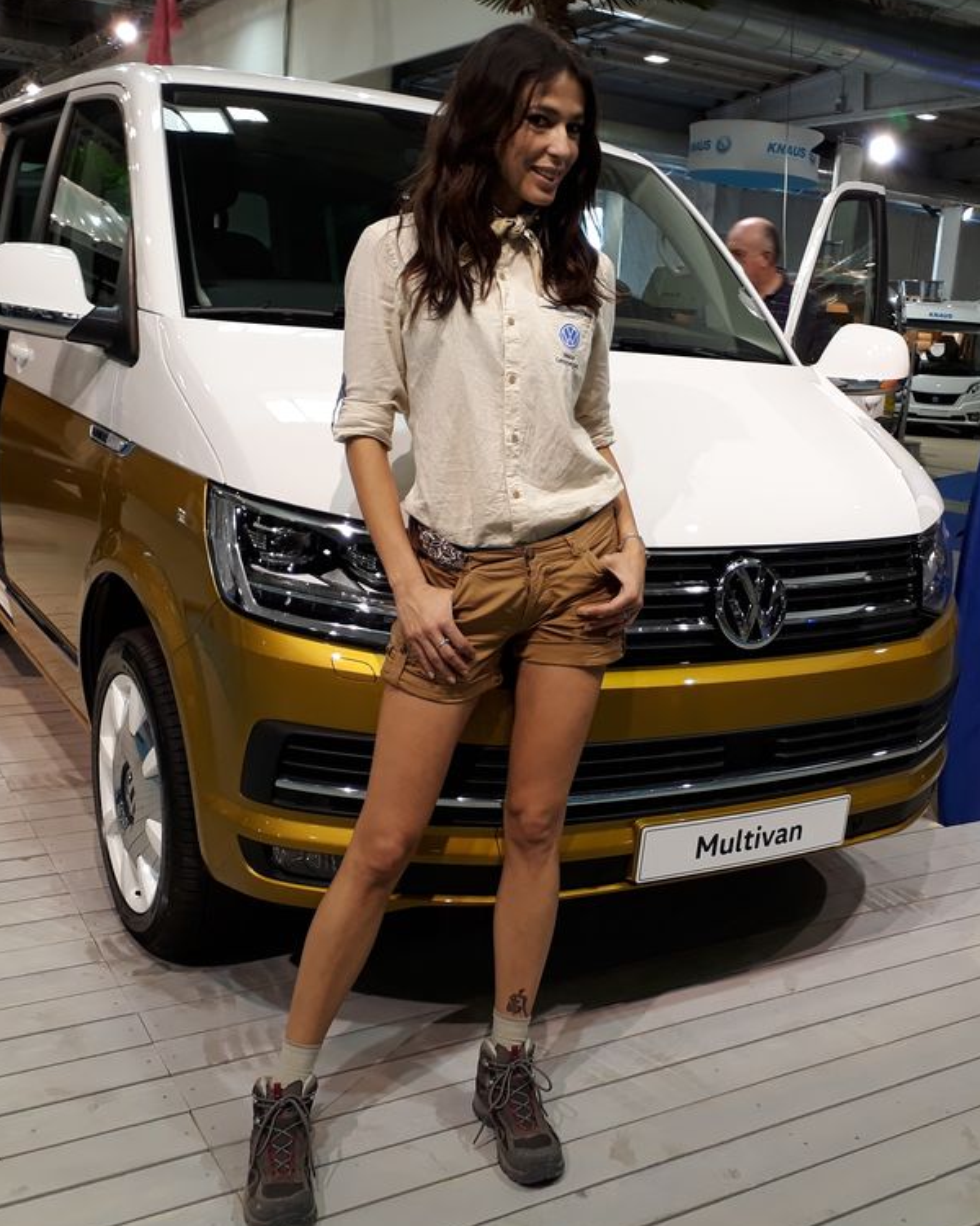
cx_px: 619
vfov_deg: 50.3
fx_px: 1305
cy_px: 620
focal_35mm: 36
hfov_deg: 40.8
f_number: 1.9
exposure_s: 1/33
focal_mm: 3.6
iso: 50
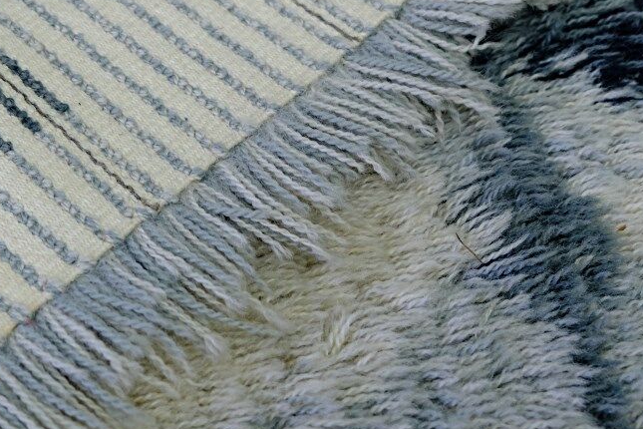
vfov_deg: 19.3
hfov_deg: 28.9
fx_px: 1232
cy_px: 19
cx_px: 172
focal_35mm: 69
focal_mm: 23.3
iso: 320
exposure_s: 1/34
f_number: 3.2
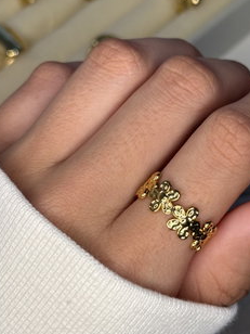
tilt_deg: -60.2
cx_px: 153
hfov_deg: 17.8
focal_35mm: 83
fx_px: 799
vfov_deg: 23.5
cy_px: 145
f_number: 1.78
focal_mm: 6.76
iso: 80
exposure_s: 1/119
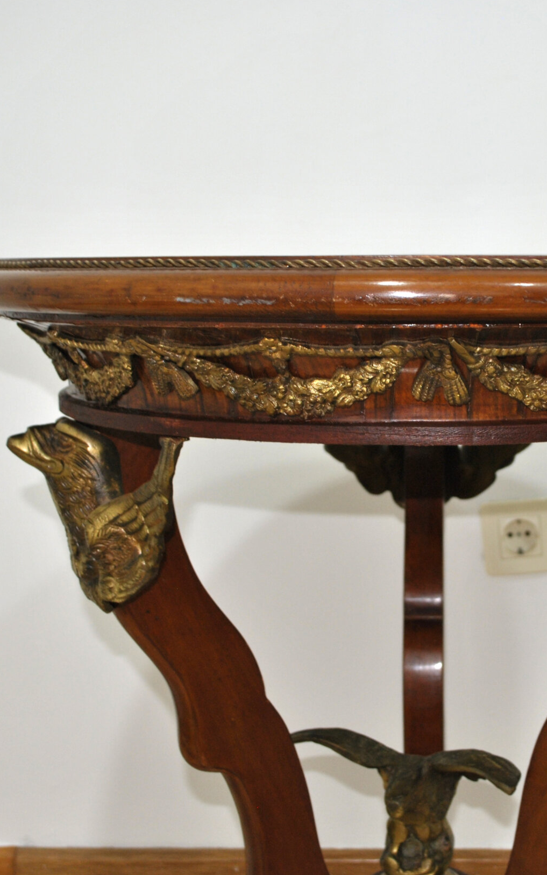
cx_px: 424
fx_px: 1264
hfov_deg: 24.1
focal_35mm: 53
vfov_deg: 38.2
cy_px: 415
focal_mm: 22
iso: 200
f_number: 4
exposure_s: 1/20
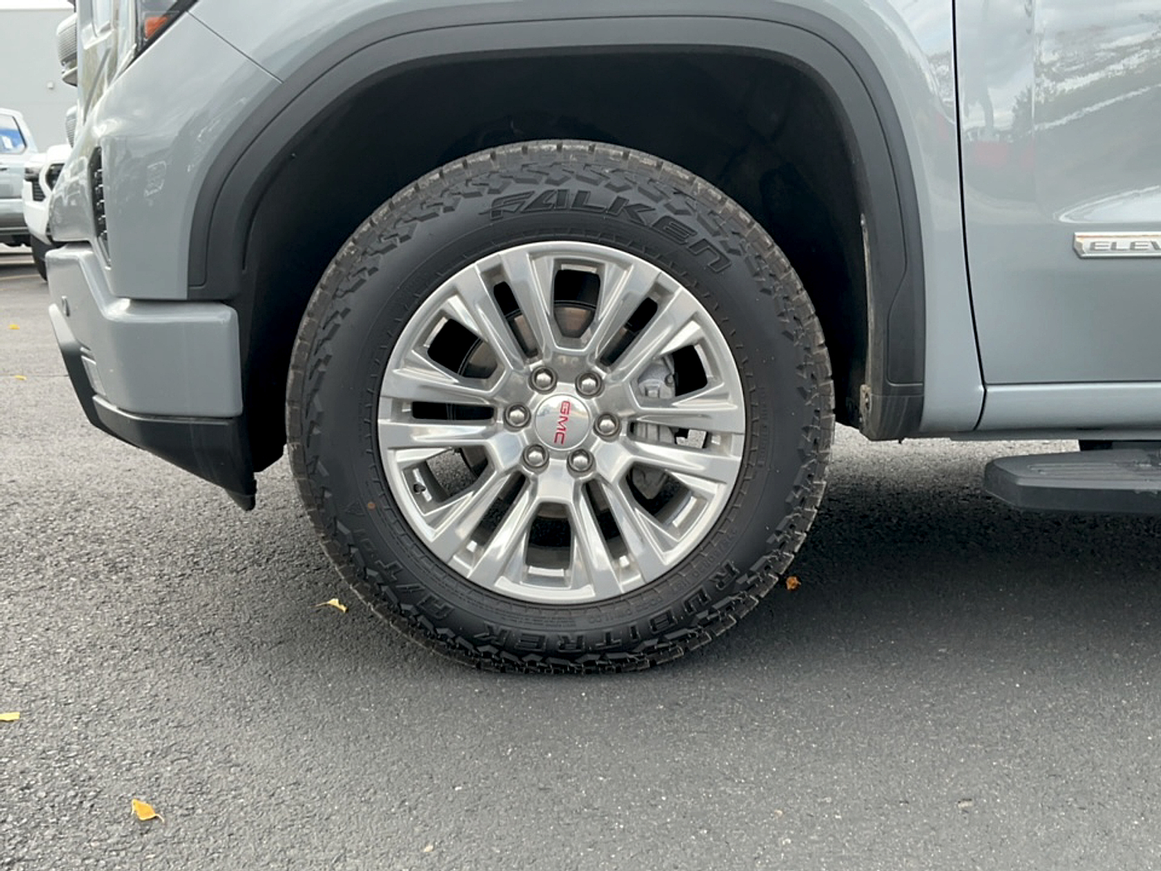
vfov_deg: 46.8
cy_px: 436
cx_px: 580
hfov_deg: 60.0
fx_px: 1006
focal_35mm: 30
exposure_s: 1/133
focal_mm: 3
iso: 16
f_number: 1.8
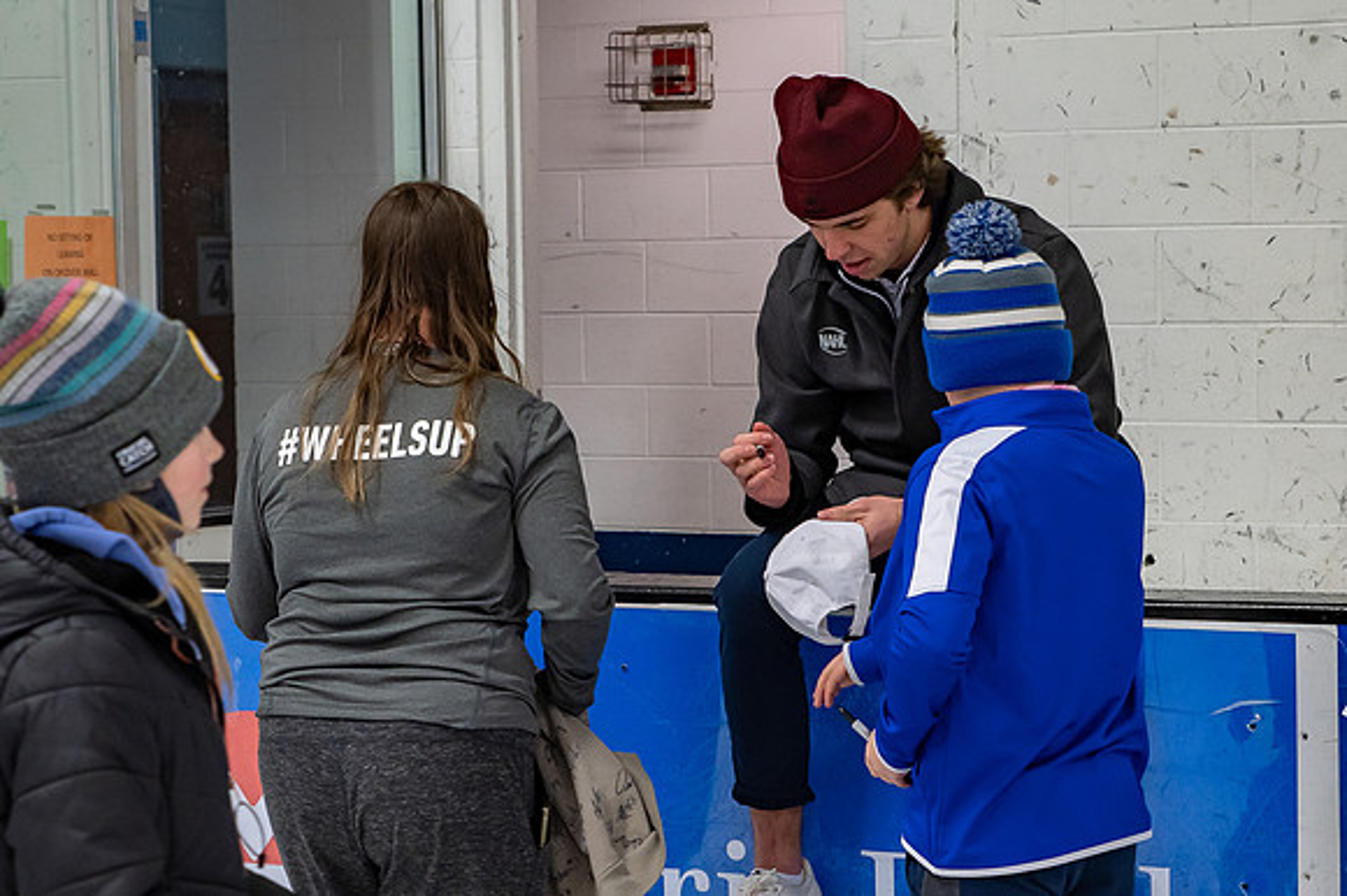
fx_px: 3818
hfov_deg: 20.0
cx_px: 745
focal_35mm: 102
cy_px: 443
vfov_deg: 13.4
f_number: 4.5
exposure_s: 1/250
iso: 400
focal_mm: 52
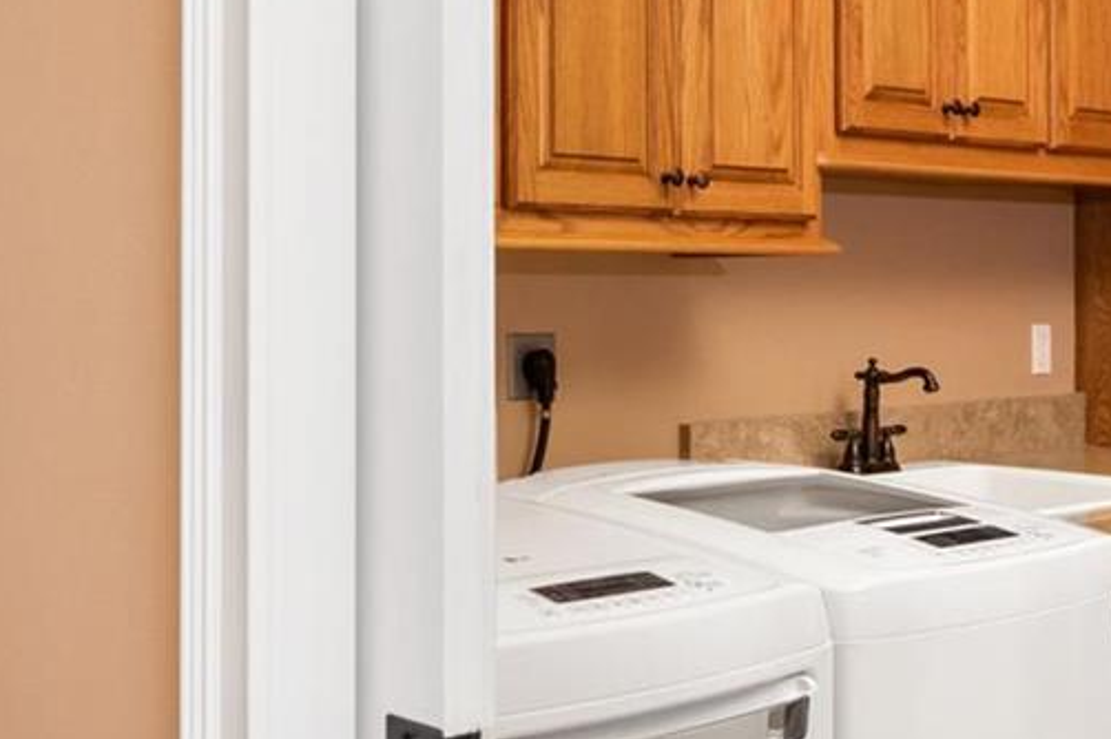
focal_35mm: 51
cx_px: 199
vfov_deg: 26.4
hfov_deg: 37.3
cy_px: 336
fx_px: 1573
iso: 640
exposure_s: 1/100
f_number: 9
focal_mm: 8
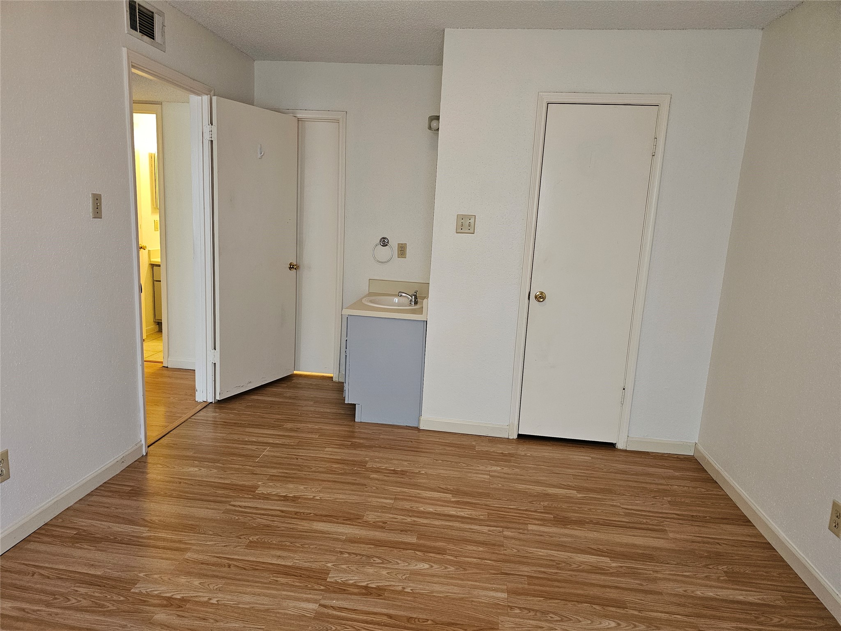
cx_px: 420
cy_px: 316
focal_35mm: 23
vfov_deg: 58.9
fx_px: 559
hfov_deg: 73.9
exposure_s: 1/120
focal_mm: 6.3
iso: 500
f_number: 1.7
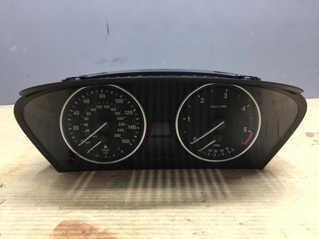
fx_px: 267
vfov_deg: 48.2
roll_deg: -0.9
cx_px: 160
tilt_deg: -12.4
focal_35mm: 29
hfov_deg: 61.7
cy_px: 120
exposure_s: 1/33
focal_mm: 4.15
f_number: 2.2
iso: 160
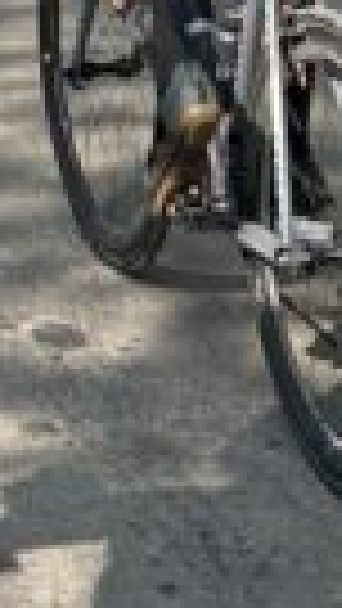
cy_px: -480
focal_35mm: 182
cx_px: -90
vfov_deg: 11.1
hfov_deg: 6.6
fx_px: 2932
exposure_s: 1/1972
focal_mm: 5.7
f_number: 1.5
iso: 50
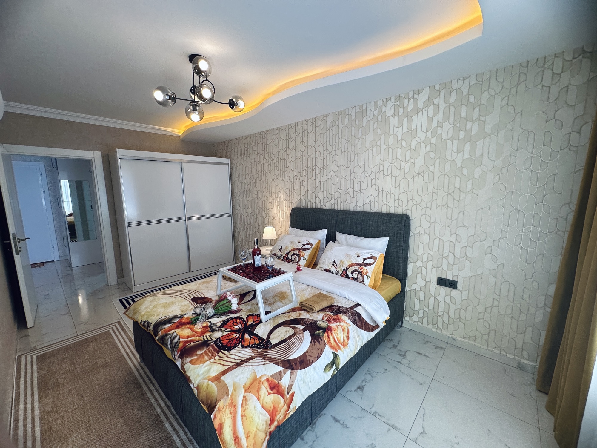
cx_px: 298
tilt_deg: -8.3
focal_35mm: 14
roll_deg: +0.5
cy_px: 224
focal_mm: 2.22
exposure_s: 1/100
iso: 100
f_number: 2.2
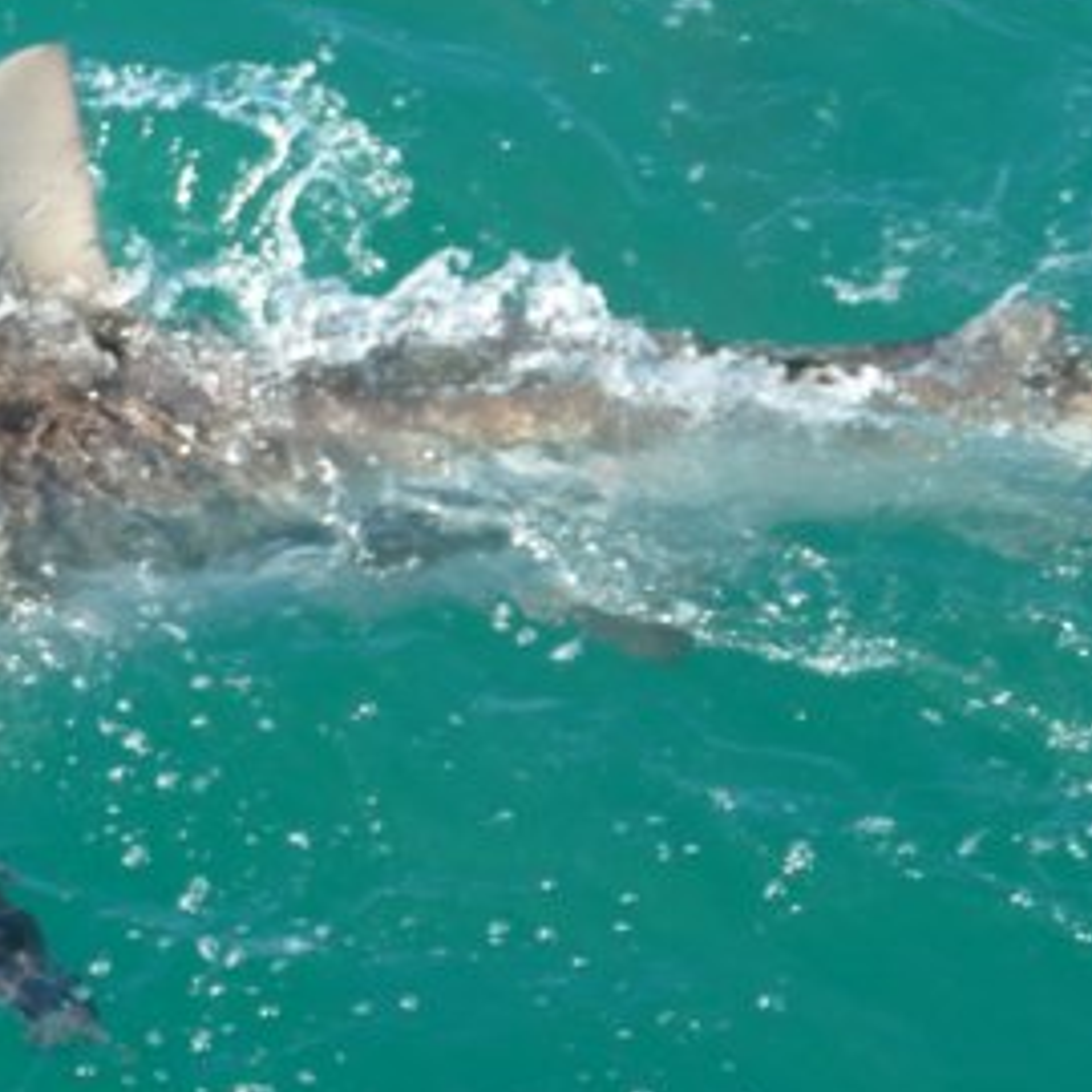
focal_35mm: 85
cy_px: 495
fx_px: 3034
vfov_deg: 20.4
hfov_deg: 19.6
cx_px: -89
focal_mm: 16.49
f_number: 3.2
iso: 125
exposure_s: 1/640
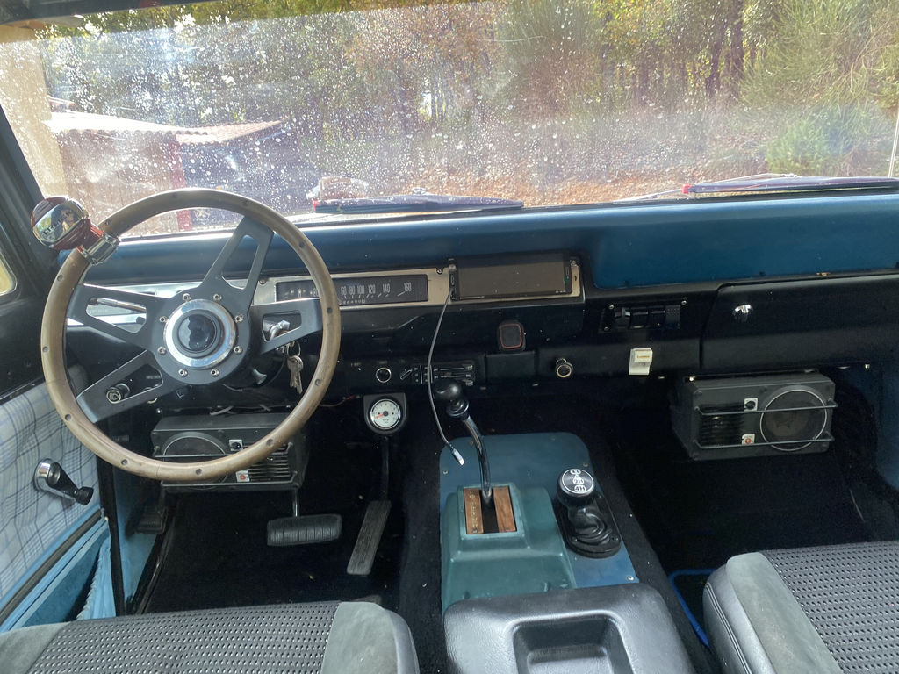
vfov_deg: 53.1
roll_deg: +4.7
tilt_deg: -20.5
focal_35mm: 26
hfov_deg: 67.3
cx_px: 450
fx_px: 675
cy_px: 337
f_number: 1.8
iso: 80
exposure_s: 1/122
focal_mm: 4.25
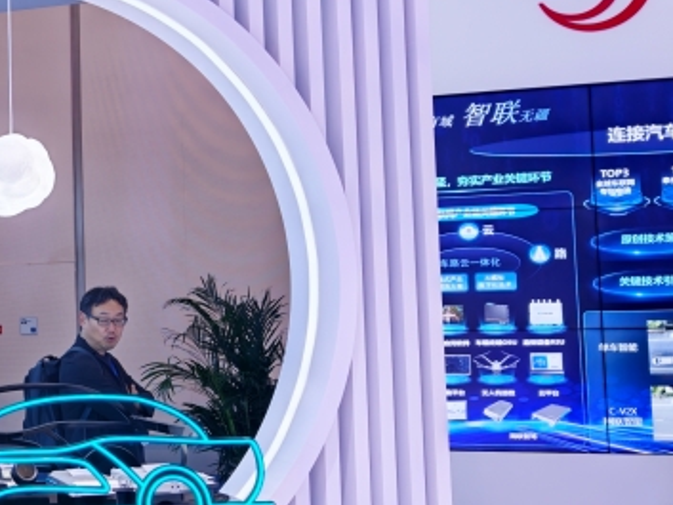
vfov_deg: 26.1
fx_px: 1089
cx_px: -80
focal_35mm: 56
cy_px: 254
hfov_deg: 30.5
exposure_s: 1/111
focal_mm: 8.67
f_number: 1.8
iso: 200
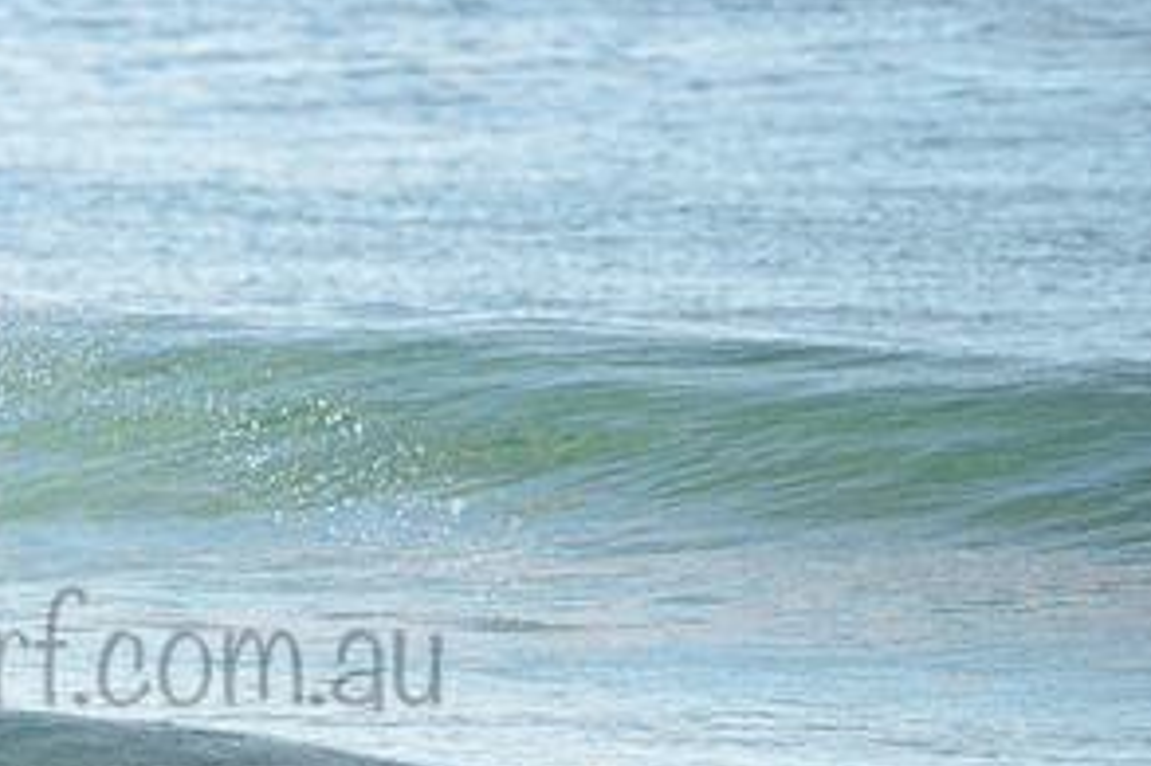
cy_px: 512
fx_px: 38823
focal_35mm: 1215
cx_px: -231
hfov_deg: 1.7
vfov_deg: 1.1
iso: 320
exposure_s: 1/2000
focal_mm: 500
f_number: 5.6
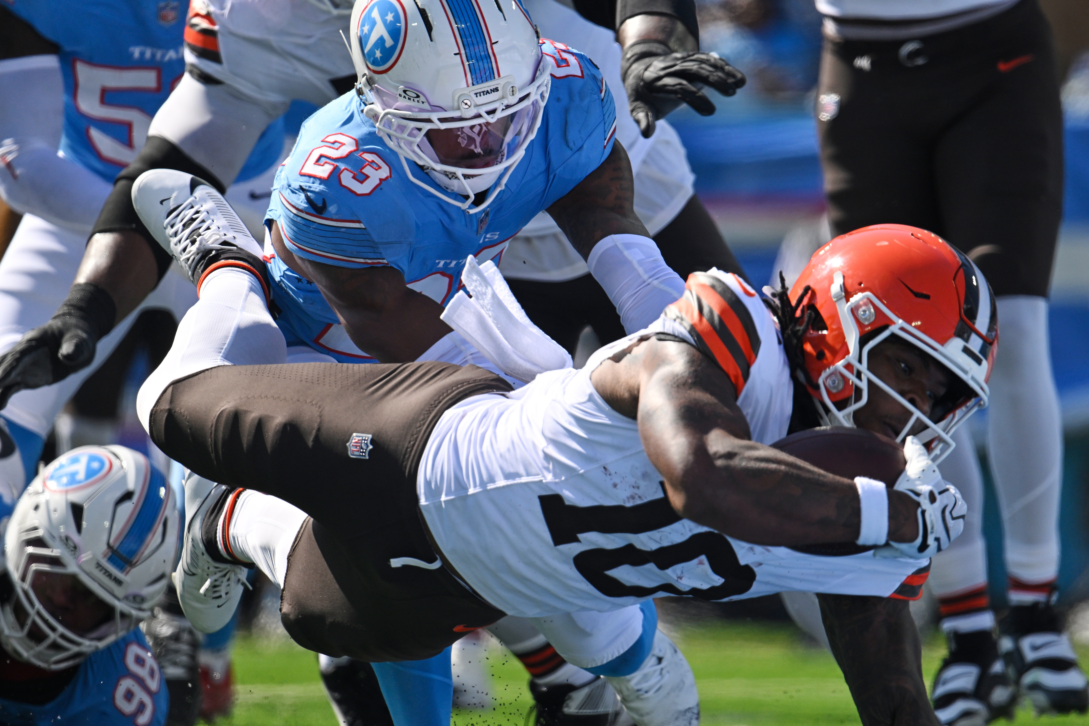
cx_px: 544
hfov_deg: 3.7
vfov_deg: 2.5
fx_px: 16939
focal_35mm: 560
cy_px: 363
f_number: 6.3
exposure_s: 1/3200
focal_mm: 560
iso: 800
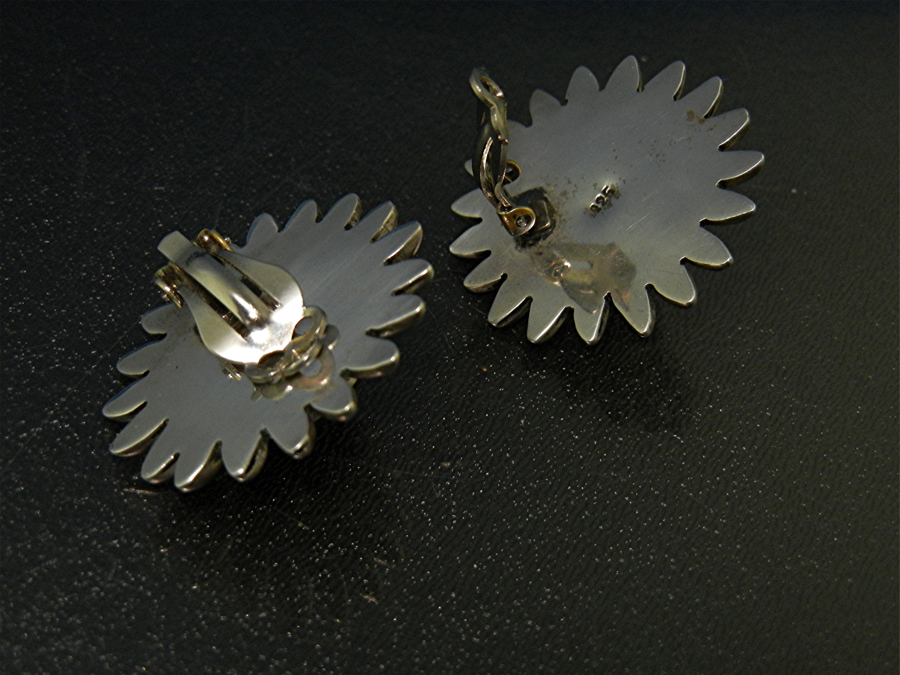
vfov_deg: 28.0
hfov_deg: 36.8
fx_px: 1352
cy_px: 338
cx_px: 450
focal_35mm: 52
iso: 397
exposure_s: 1/30
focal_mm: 9.3
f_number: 7.8
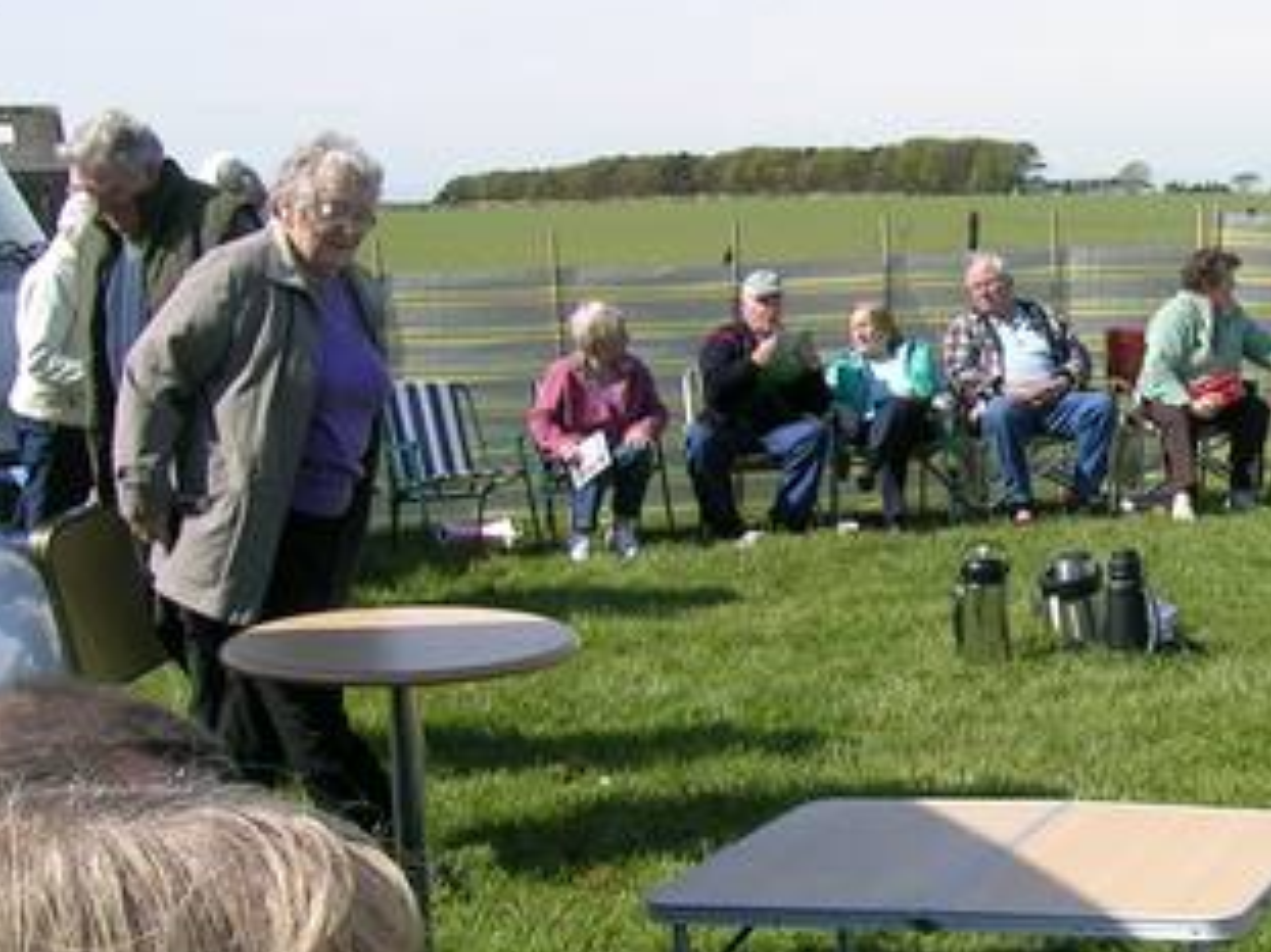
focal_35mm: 72
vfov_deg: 20.4
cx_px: 1275
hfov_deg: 25.7
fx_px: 2643
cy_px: 605
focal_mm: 5.4
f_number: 4.8
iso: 50
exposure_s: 1/339
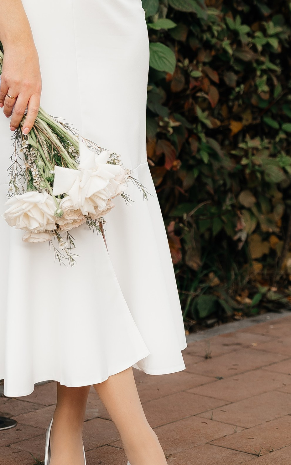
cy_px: 21
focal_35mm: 158
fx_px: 2004
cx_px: 72
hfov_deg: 8.3
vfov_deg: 13.1
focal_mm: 60
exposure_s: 1/200
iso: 100
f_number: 2.8
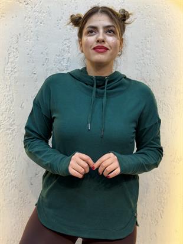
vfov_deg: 39.6
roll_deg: -2.1
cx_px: 92
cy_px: 122
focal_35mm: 48
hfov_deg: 30.3
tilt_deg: -8.2
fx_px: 338
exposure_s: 1/100
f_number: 1.78
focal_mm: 6.76
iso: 80
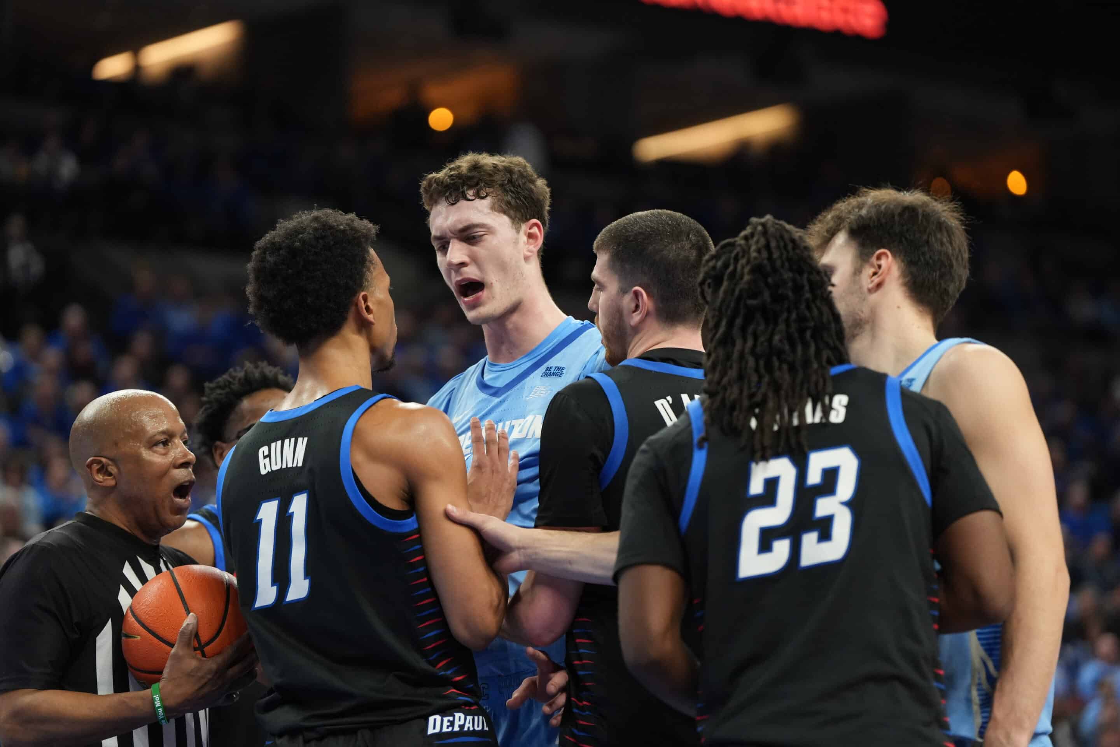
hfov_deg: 15.1
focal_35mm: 136
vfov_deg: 10.1
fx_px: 4231
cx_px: 560
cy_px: 374
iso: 3200
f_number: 2.8
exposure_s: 1/1250
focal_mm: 136
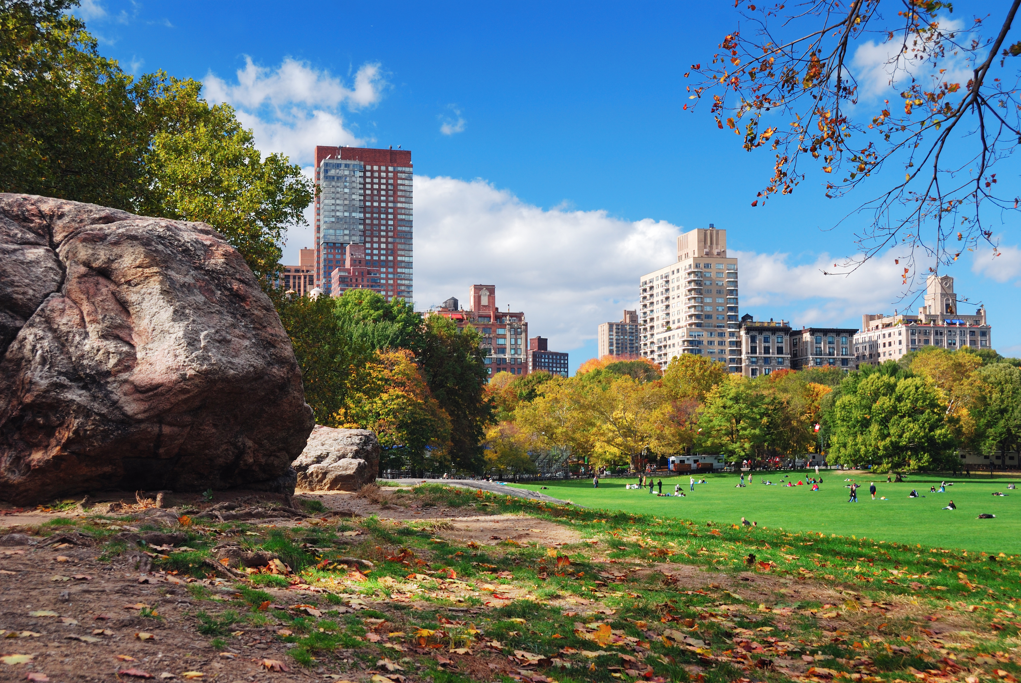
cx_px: 510
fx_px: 1448
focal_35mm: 51
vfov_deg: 26.6
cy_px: 342
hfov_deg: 38.8
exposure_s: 1/80
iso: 100
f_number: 9
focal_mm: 34
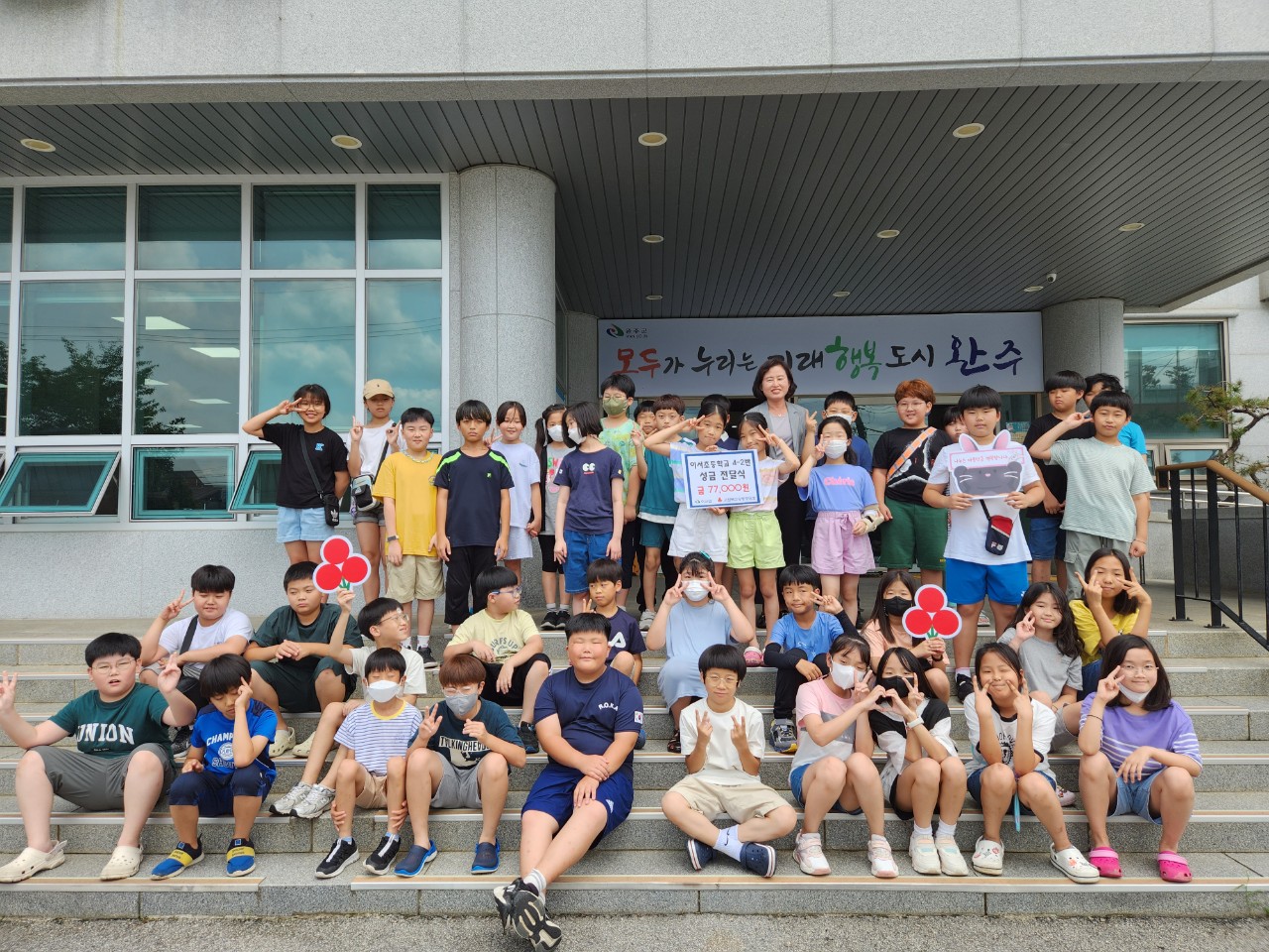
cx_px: 634
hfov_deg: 73.9
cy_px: 476
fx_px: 843
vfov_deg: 58.9
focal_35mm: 23
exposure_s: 1/667
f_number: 1.8
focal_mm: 5.4
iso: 20
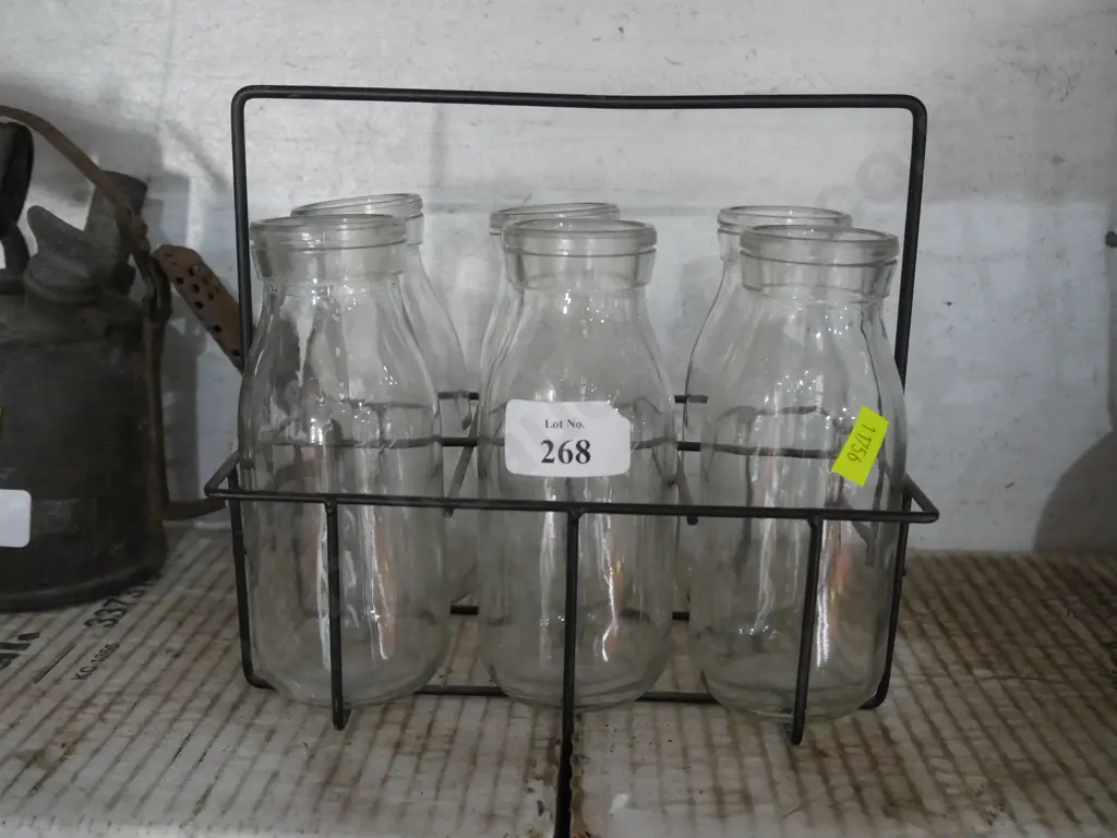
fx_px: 1291
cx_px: 558
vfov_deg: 36.0
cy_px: 419
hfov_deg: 46.8
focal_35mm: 40
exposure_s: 1/60
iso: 3200
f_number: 4.4
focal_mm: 20
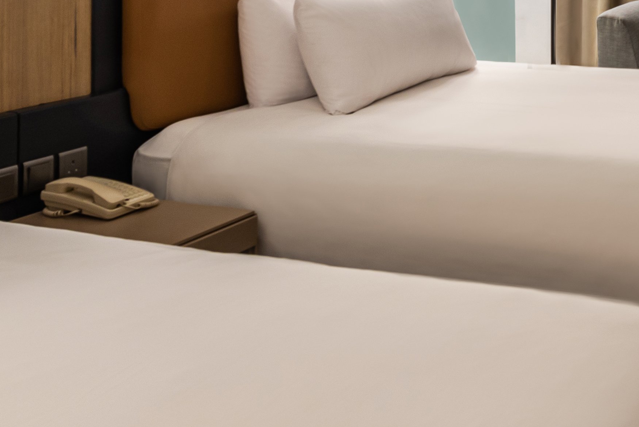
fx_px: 1048
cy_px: -118
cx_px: 655
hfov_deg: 31.1
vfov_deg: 21.1
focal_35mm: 59
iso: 320
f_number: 6.3
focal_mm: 14
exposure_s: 1/2
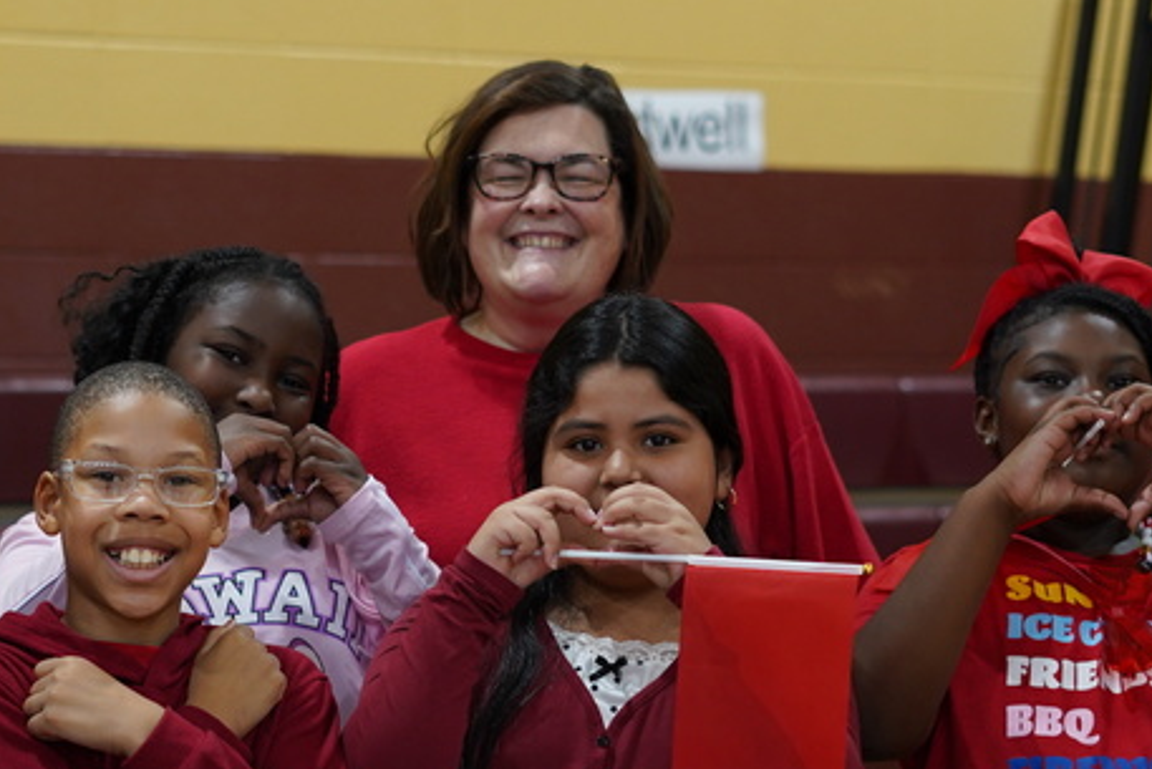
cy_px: 659
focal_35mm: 112
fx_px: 3585
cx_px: 300
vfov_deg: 12.2
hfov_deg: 18.2
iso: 1000
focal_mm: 50
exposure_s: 1/160
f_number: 2.5
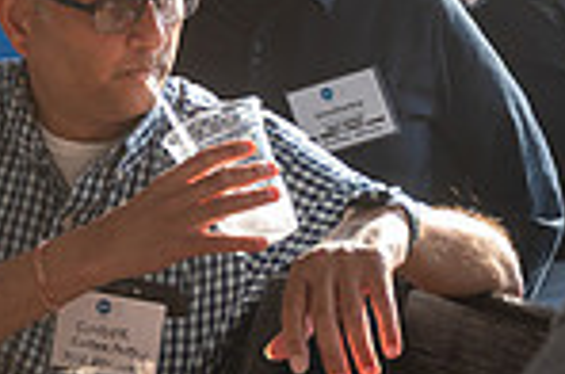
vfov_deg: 8.4
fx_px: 2521
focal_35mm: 161
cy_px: -65
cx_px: -294
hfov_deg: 12.2
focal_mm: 41
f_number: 4
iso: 640
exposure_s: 1/500
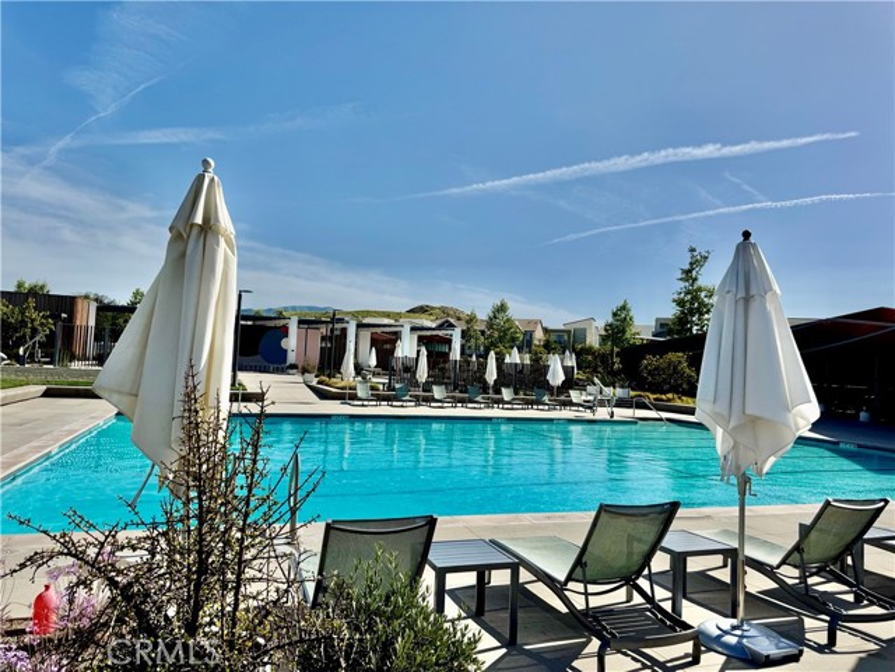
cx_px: 448
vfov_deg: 56.8
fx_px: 621
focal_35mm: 24
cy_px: 336
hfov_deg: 71.6
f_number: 1.78
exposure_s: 1/10417
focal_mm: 6.76
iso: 80
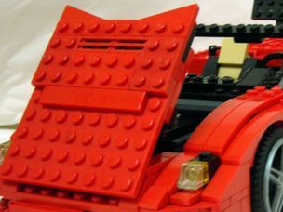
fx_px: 809
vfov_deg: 14.9
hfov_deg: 19.5
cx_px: 245
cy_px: 113
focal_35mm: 99
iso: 166
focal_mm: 7.8
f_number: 3.4
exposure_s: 1/3.9
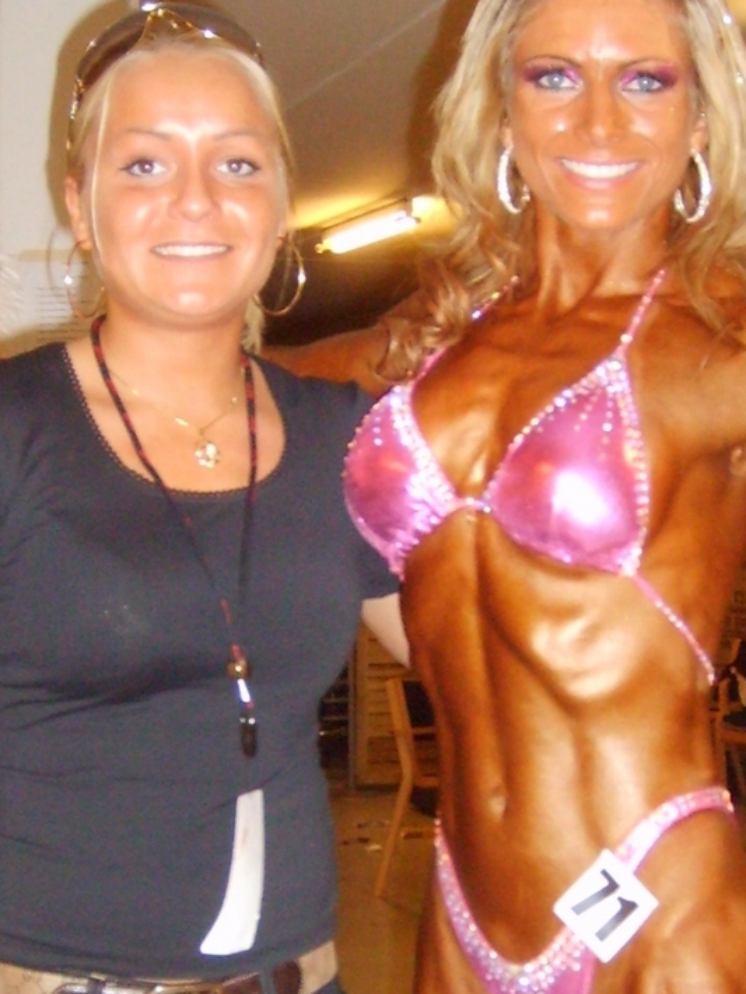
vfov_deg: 44.8
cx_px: 398
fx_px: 1206
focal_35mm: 42
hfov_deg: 34.4
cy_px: 487
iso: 240
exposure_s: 1/45
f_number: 2.8
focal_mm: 5.8
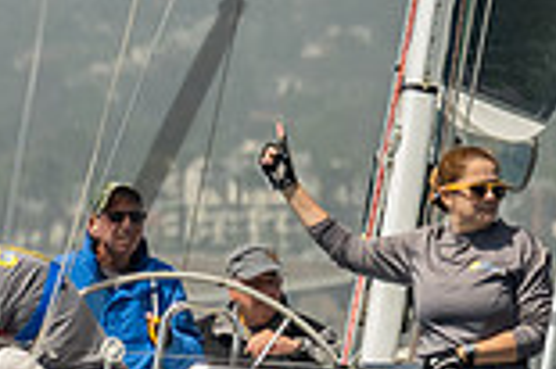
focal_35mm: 1647
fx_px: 25410
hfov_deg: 1.3
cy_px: 141
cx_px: 78
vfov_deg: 0.8
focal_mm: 200
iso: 320
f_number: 6.3
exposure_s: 1/800
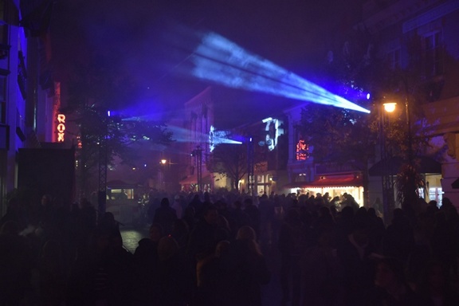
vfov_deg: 28.9
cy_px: 153
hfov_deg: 42.3
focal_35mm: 46
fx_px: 593
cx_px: 230
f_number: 4.2
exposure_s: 1/25
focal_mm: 31
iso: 1250
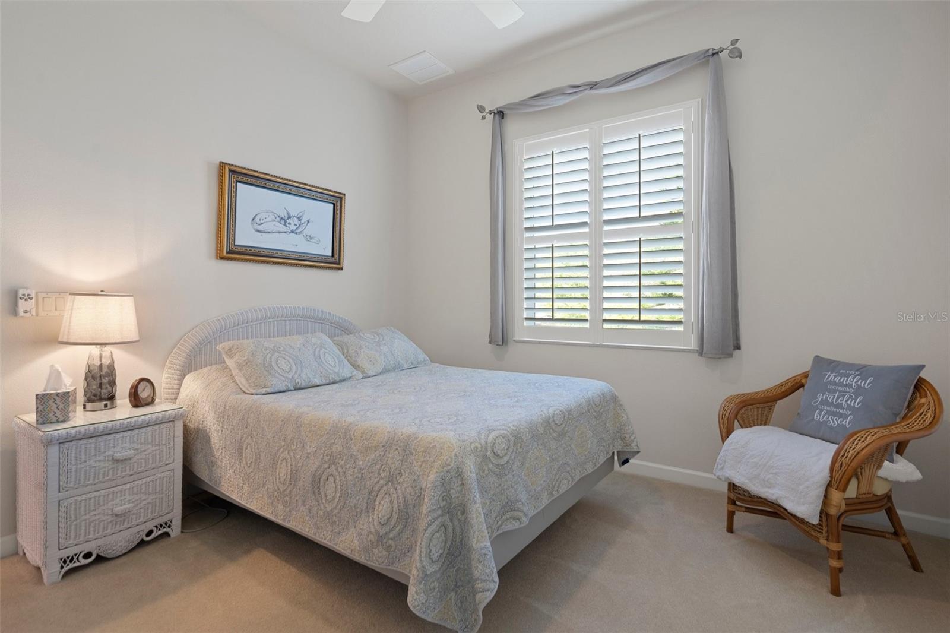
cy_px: 316
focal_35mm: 17
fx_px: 448
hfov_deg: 93.3
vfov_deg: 70.4
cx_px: 475
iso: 400
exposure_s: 1.6
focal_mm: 17
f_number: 8
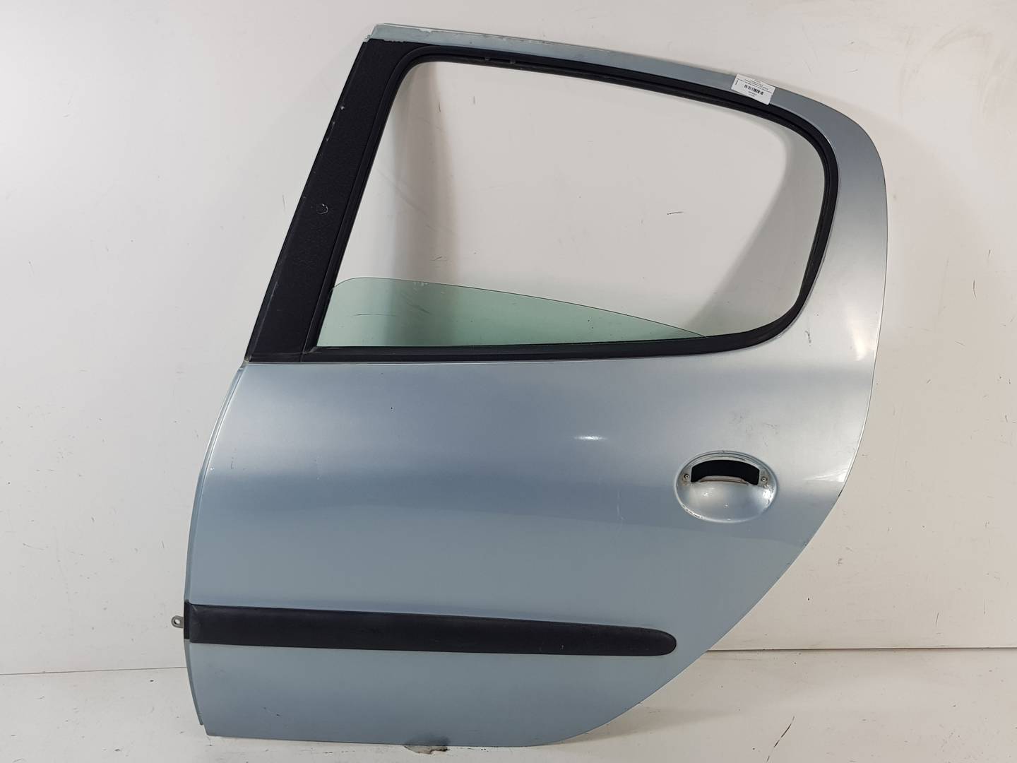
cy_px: 382
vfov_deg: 53.1
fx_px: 764
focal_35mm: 26
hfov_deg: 67.3
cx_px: 508
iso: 40
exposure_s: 1/100
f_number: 1.7
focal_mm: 4.2
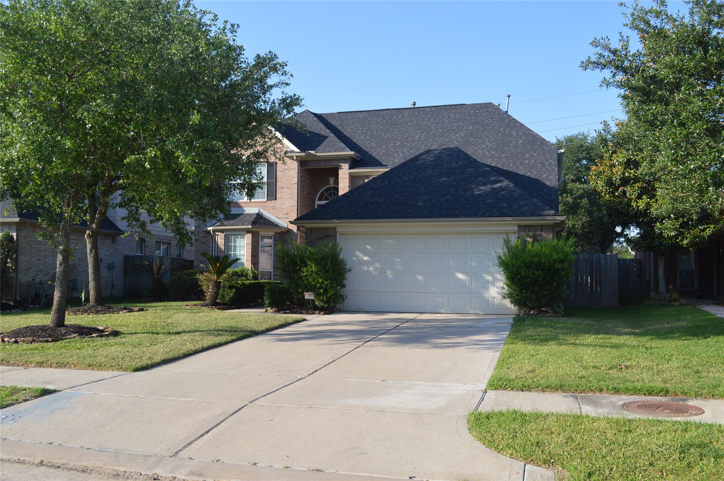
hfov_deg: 57.3
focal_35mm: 33
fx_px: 663
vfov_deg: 39.9
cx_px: 362
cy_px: 240
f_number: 6.3
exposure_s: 1/160
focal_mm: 22
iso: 100
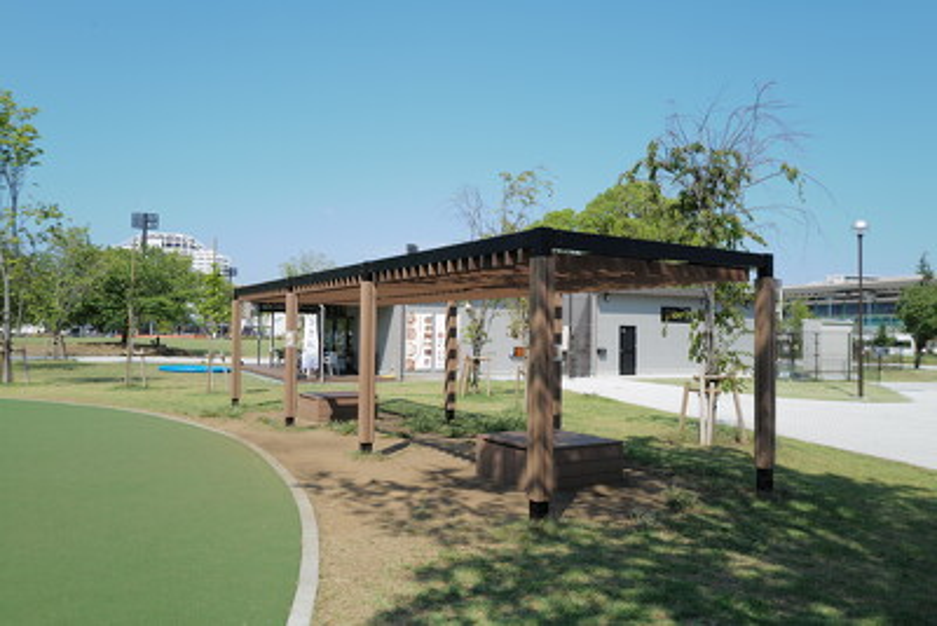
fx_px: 729
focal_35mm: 28
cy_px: 313
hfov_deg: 65.5
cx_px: 468
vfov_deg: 46.4
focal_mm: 28
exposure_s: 1/500
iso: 100
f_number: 5
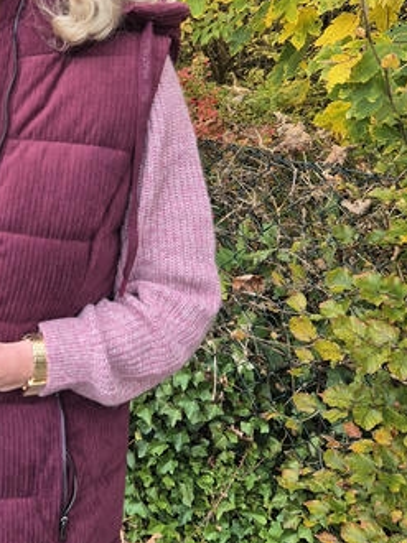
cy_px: 206
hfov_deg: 25.7
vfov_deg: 36.0
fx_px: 832
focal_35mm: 53
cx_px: -25
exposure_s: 1/180
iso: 40
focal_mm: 5.4
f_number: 1.8
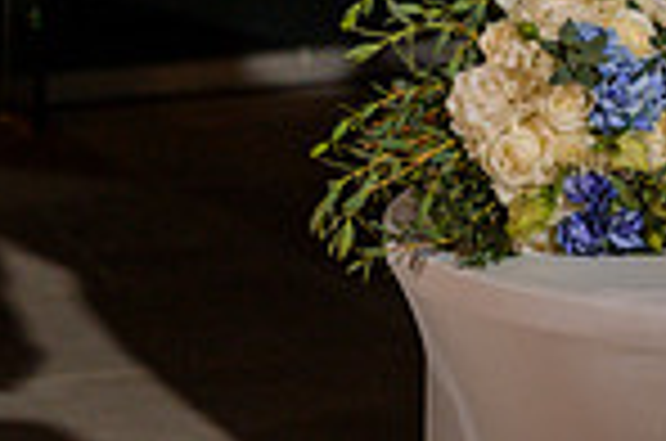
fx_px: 3526
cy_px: -378
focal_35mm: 191
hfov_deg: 10.2
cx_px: 1188
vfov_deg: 7.0
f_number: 2.8
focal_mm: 48
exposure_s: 1/200
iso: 400
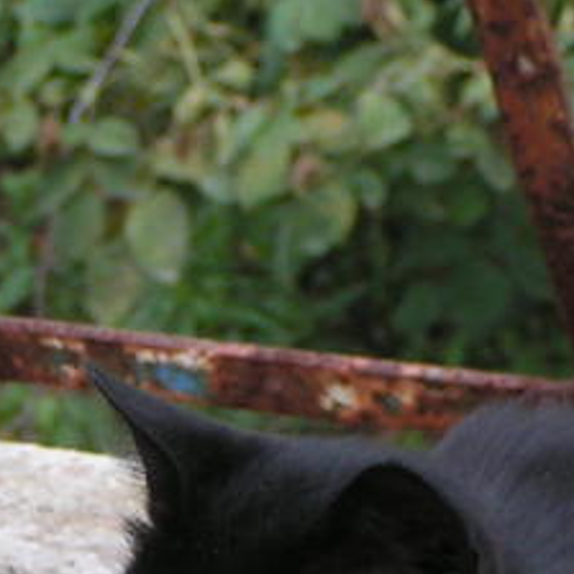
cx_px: 218
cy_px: 636
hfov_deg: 3.5
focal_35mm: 506
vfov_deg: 3.5
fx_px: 9493
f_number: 4.5
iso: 50
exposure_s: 1/125
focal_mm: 19.1
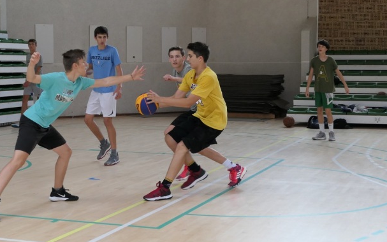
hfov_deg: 27.7
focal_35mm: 74
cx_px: 135
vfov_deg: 17.6
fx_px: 781
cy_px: 97
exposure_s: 1/500
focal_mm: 18
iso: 800
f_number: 2.8
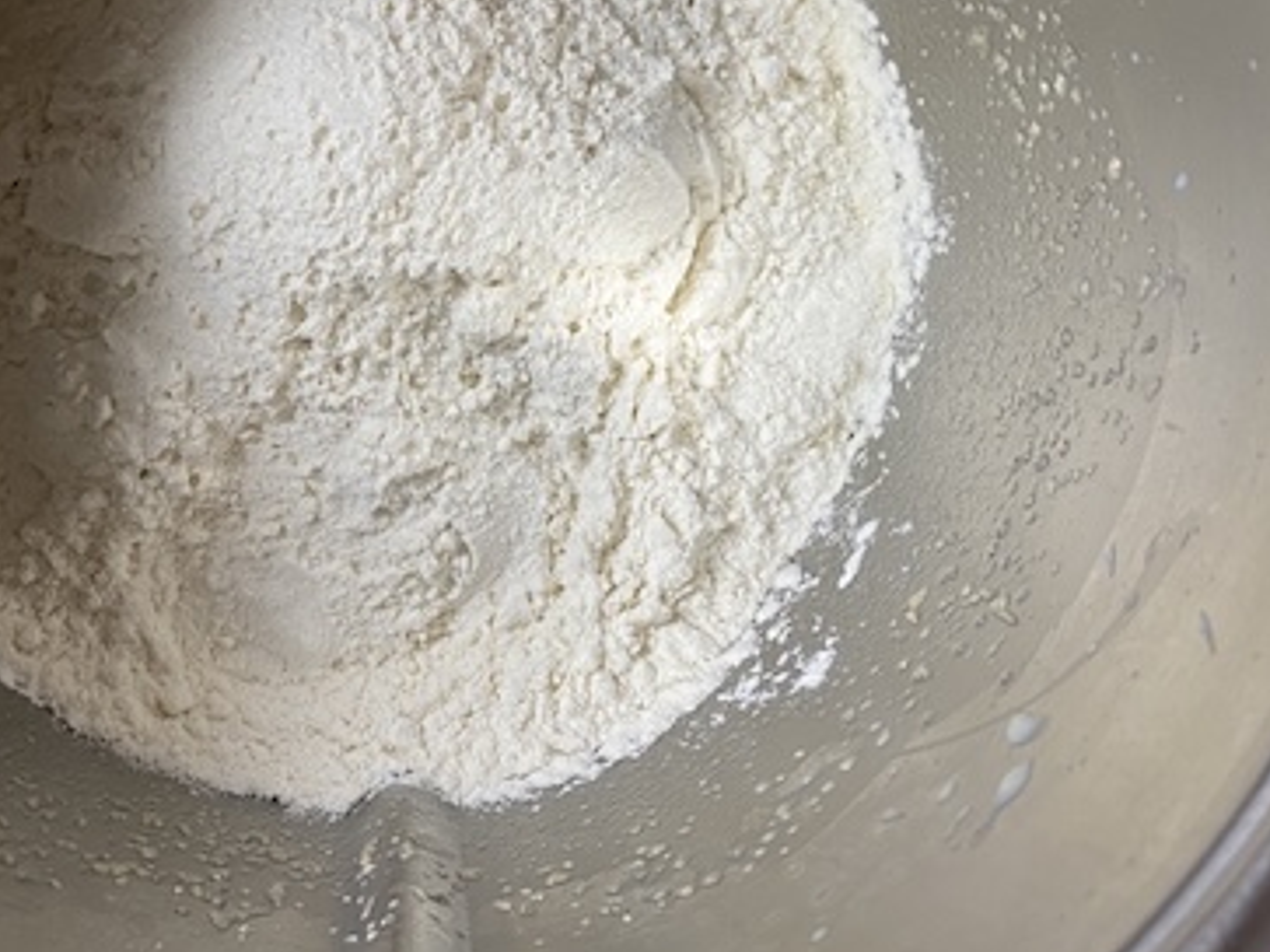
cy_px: 217
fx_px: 1577
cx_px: 458
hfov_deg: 43.4
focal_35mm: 43
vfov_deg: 32.8
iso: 200
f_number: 1.8
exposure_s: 1/49
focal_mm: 4.25
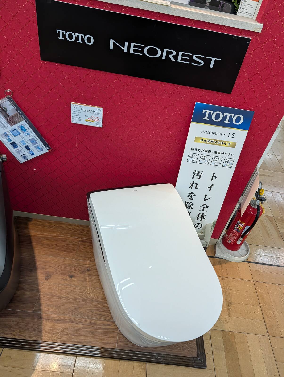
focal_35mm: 24
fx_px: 262
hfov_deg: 56.9
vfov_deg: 71.5
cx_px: 142
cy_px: 188
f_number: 1.68
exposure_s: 1/252
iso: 27
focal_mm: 6.9
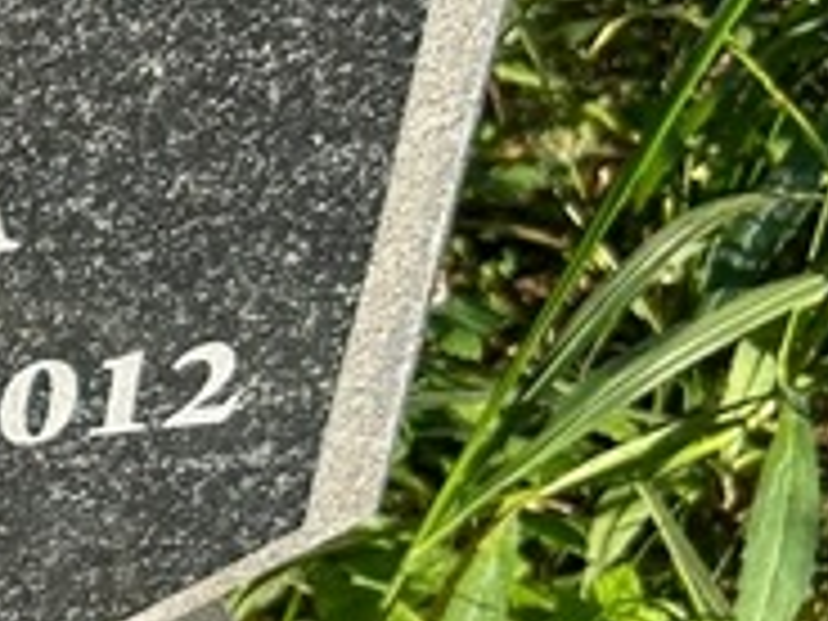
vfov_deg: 13.1
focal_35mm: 113
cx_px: -706
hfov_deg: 14.9
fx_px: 2703
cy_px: 378
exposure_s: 1/1575
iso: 50
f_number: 1.5
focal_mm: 5.7
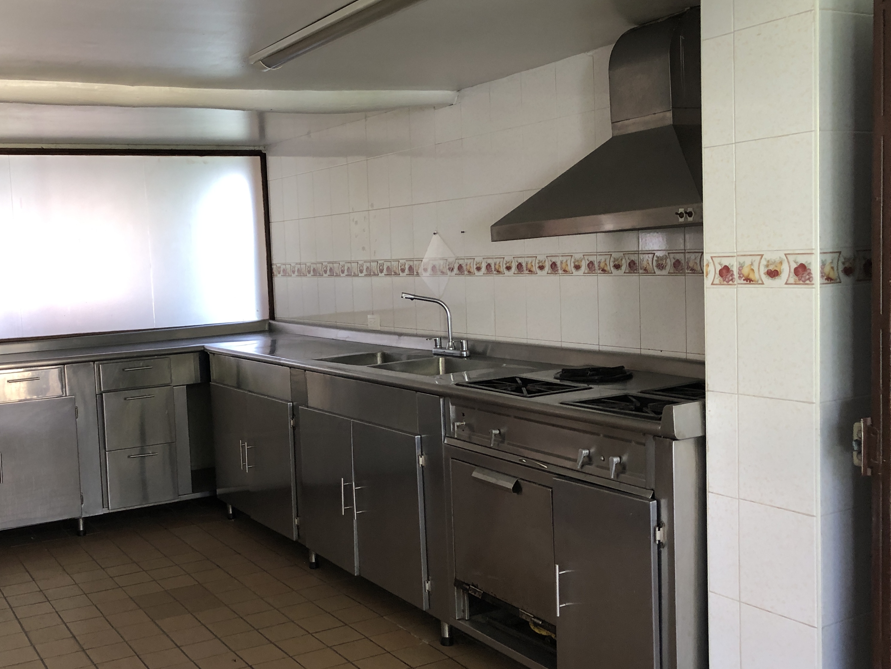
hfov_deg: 48.4
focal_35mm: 38
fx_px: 978
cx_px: 316
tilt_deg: -6.2
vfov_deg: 37.7
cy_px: 352
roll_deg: +2.6
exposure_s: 1/30
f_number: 1.8
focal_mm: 3.99
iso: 32
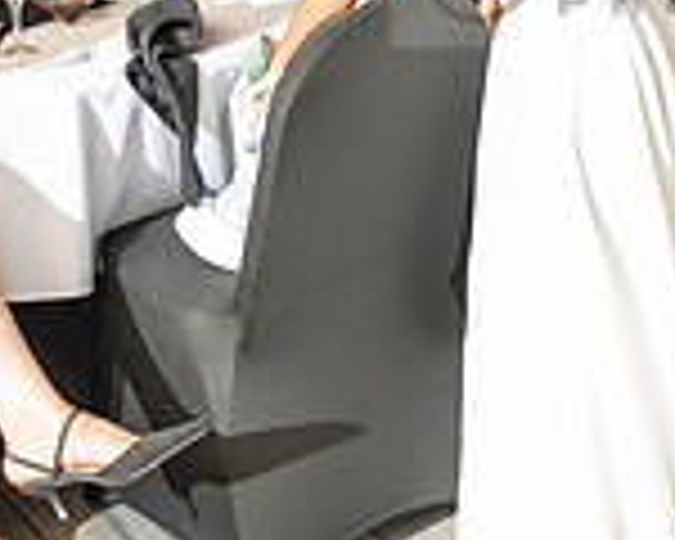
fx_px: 1738
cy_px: -61
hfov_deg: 20.7
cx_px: 783
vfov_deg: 17.1
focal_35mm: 87
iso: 800
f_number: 2.8
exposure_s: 1/125
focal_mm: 24
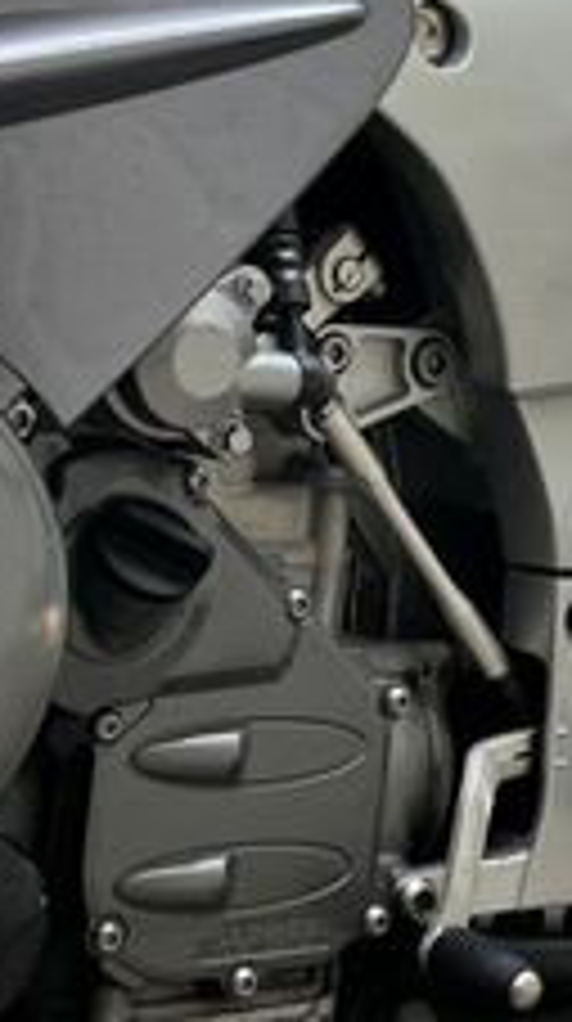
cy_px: 374
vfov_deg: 26.5
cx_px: 617
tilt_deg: -2.5
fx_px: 2166
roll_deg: -8.4
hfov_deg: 14.7
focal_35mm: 80
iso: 80
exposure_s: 1/121
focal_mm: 5.1
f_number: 1.6
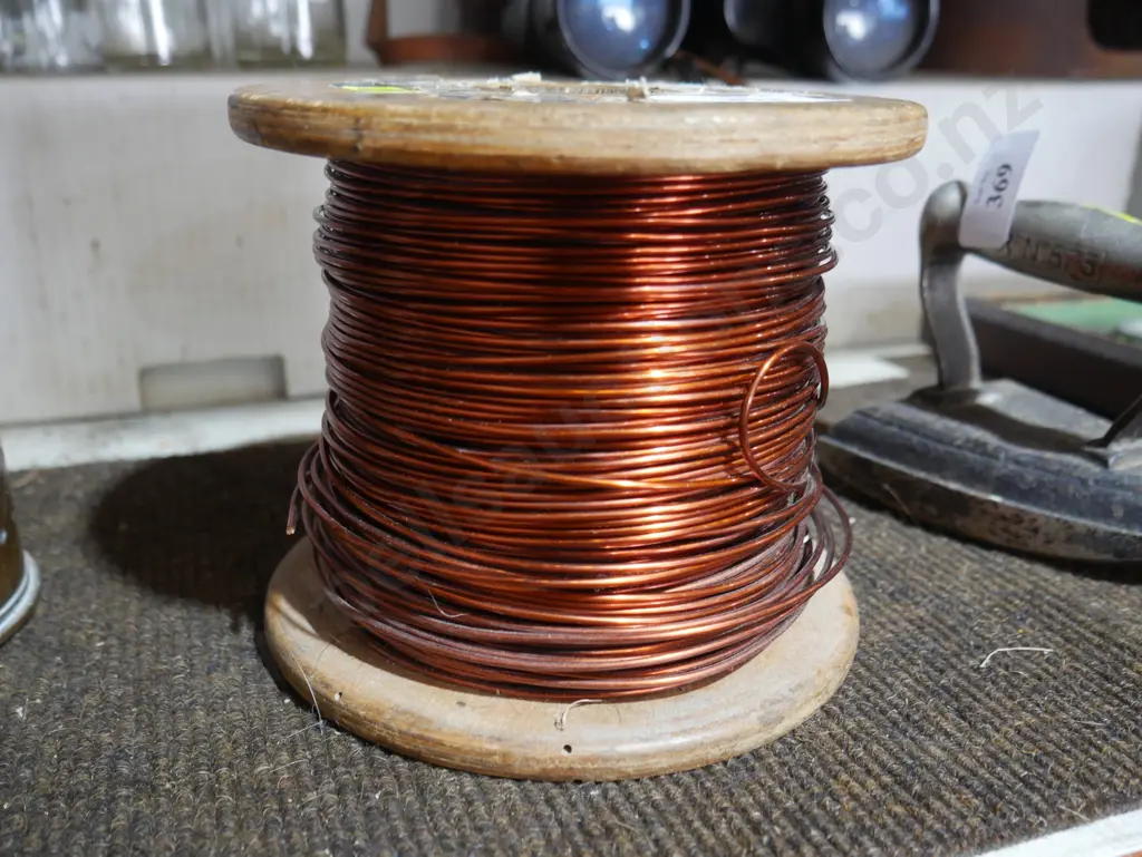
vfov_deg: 44.2
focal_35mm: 32
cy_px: 428
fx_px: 1056
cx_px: 571
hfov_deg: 56.8
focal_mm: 16
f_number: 3.6
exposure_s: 1/60
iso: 800
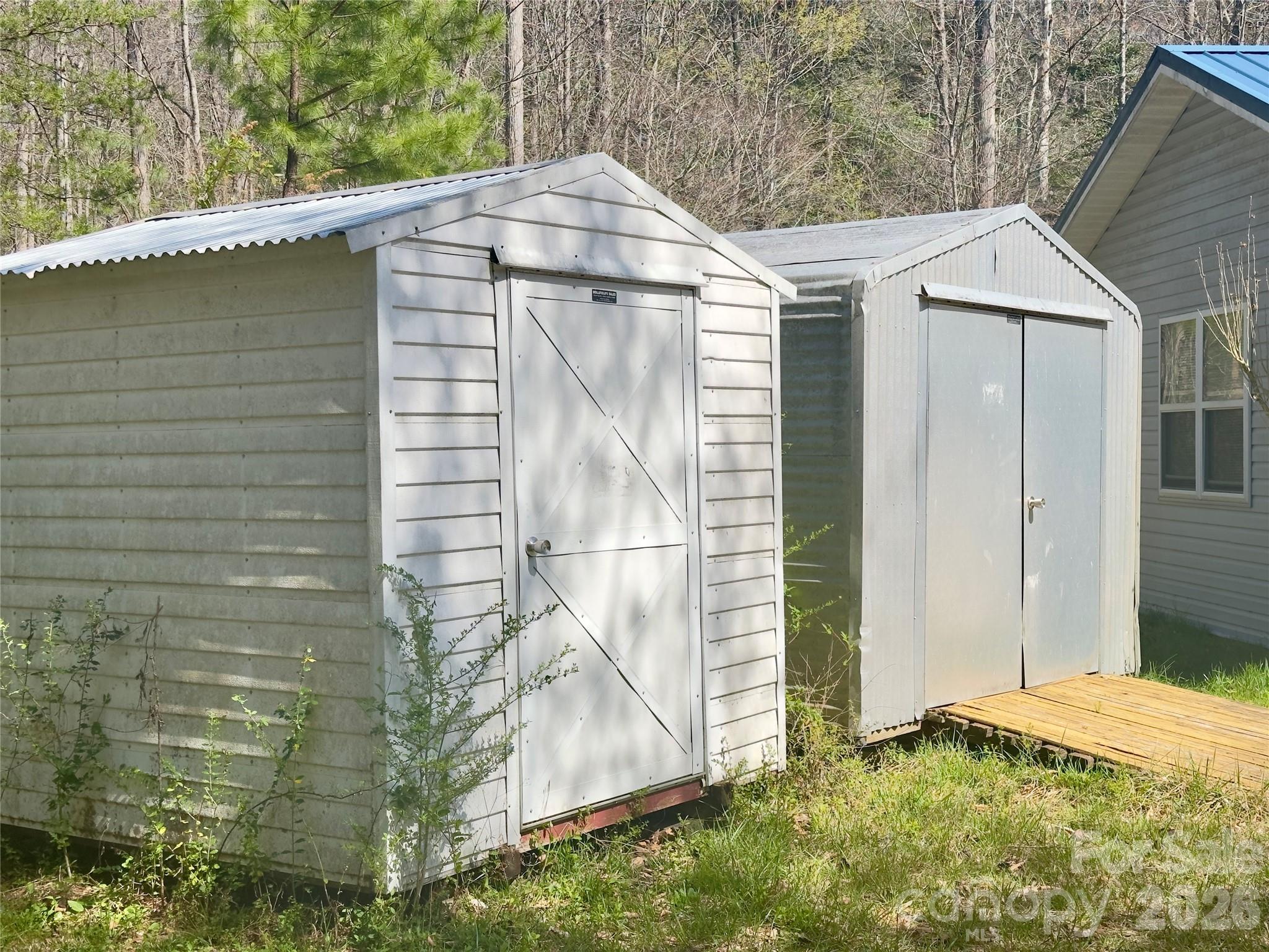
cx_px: 634
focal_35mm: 48
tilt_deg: -1.1
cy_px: 476
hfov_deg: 39.7
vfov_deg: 30.3
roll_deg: +0.8
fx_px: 1760
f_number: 1.78
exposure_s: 1/1721
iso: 64
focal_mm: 6.86
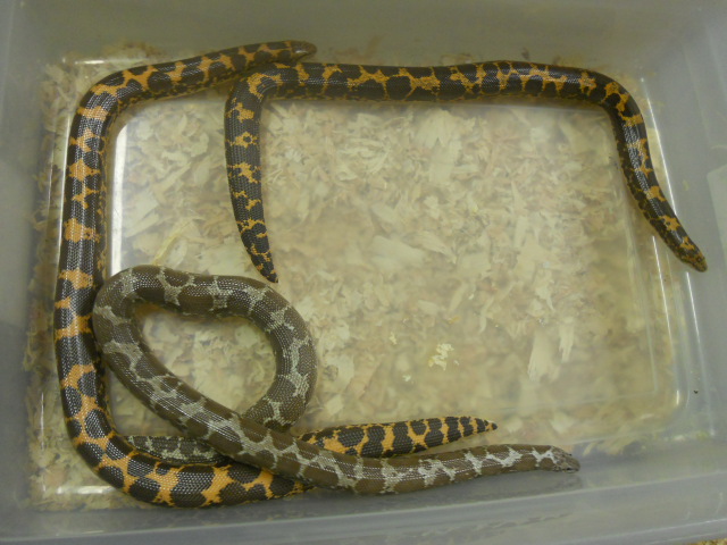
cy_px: 272
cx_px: 364
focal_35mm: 32
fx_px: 672
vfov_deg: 44.2
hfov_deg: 56.8
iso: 320
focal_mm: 5.8
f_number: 3.5
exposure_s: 1/30
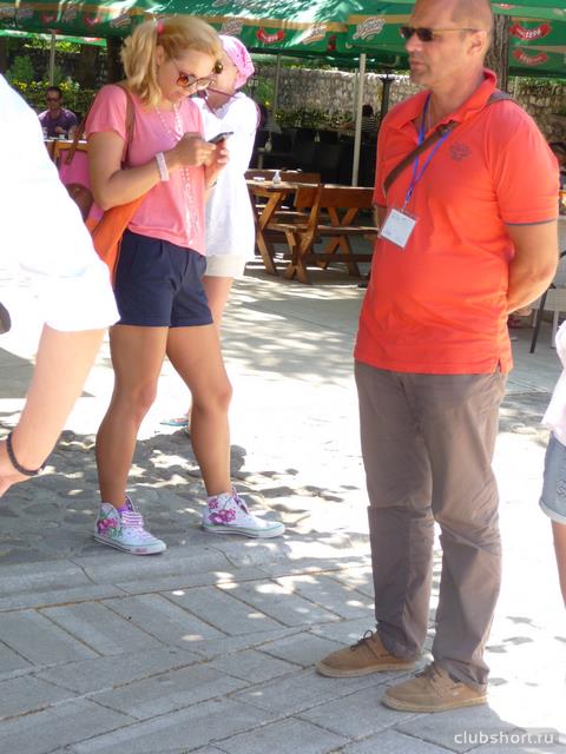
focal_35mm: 80
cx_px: 283
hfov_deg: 18.4
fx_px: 1744
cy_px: 377
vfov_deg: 24.4
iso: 100
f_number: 4.6
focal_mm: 12.2
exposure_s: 1/100
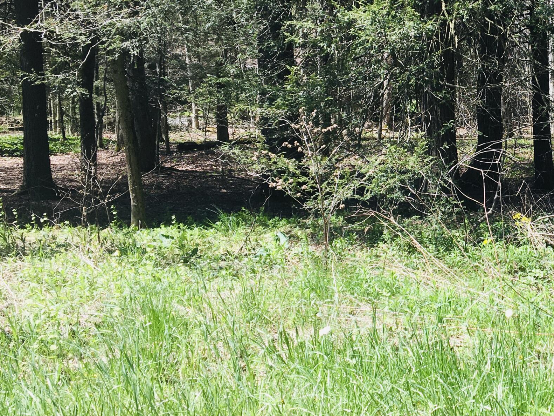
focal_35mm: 55
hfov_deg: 33.1
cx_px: 504
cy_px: 147
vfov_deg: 26.4
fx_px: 880
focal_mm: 4.15
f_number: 2.2
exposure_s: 1/534
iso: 25
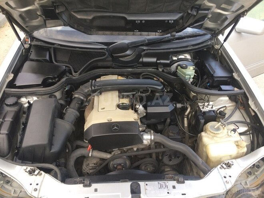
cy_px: 99
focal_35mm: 29
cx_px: 132
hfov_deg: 61.7
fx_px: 221
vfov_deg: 48.2
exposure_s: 1/100
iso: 50
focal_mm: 4.15
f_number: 2.2
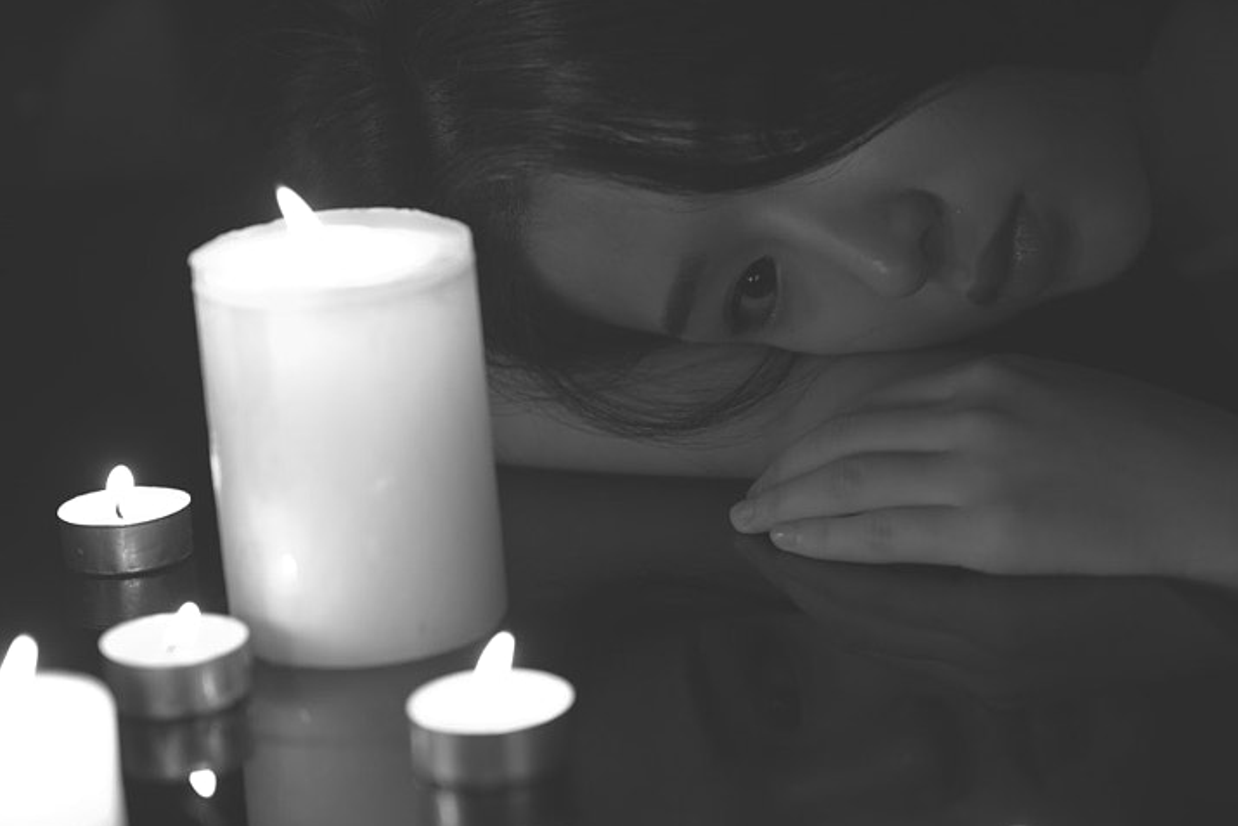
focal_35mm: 112
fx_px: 3852
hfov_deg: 18.2
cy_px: 543
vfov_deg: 12.2
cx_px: 720
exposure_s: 1/60
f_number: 1.4
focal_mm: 50
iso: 500
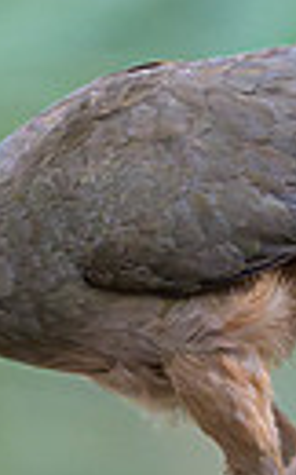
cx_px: 24
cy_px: 427
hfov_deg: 0.5
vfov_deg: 0.9
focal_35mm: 2440
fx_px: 31563
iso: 8000
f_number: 2.8
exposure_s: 1/80
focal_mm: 400
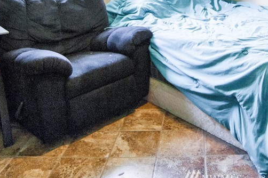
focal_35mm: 39
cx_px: 214
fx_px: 290
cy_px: 4
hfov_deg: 46.9
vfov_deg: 31.8
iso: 640
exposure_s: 1/160
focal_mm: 18
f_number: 3.5
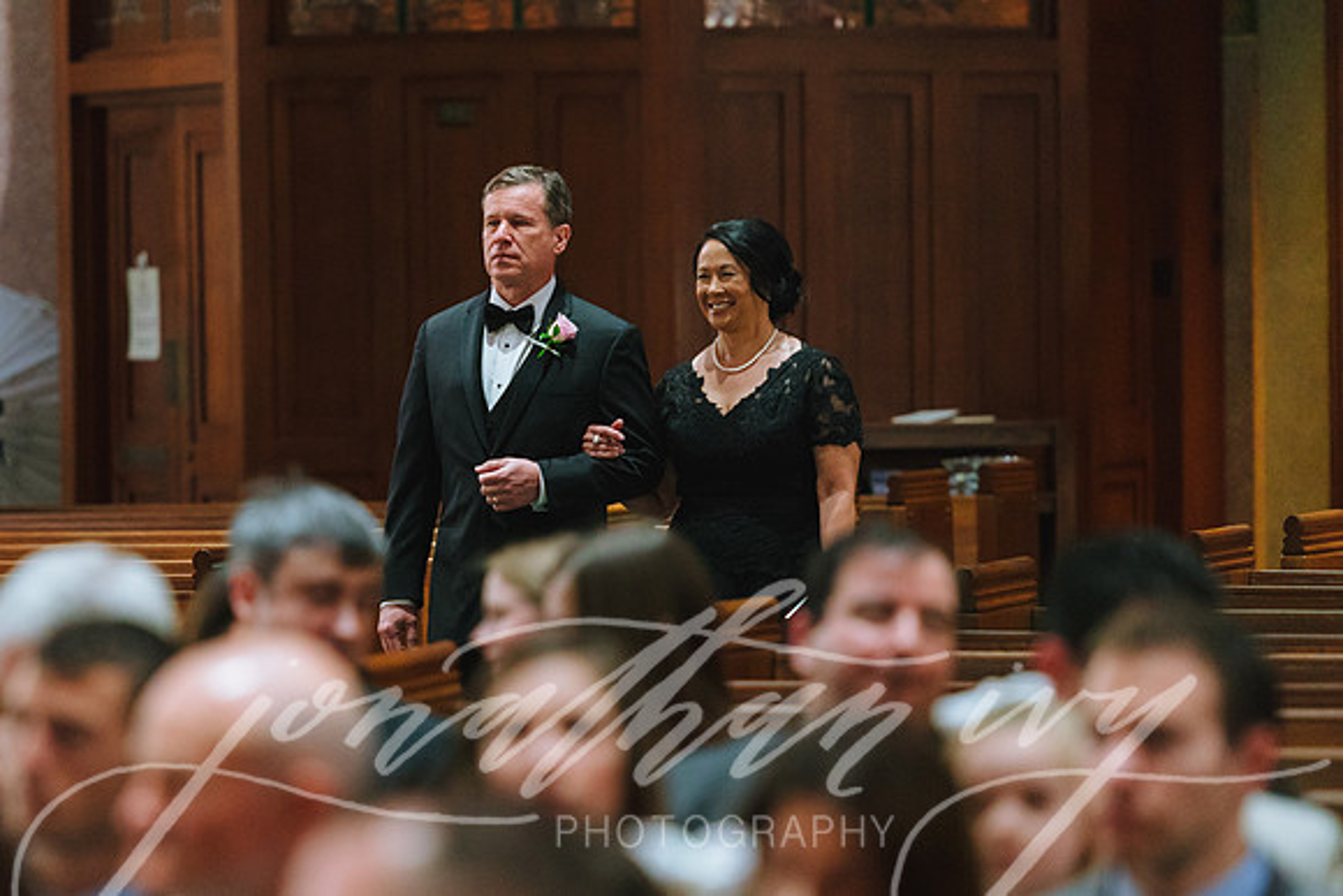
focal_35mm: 225
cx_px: 505
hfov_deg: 9.1
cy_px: 543
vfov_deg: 6.1
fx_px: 8401
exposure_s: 1/160
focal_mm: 170
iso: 4000
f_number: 2.8
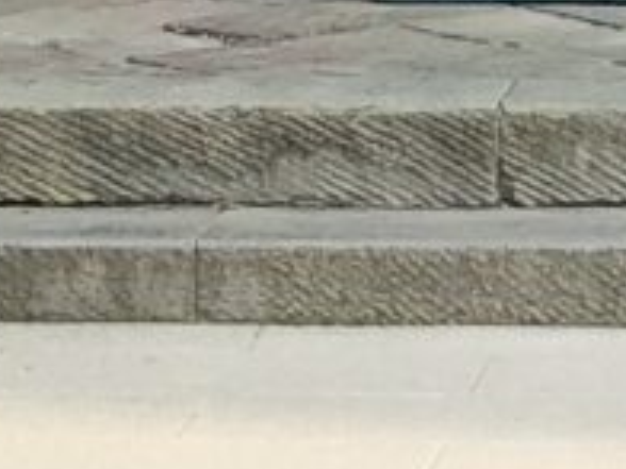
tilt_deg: +3.5
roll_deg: -0.7
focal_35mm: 292
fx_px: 5281
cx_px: 770
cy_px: -884
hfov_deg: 6.7
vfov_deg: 4.9
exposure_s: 1/1056
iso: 20
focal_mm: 3.99
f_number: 1.8
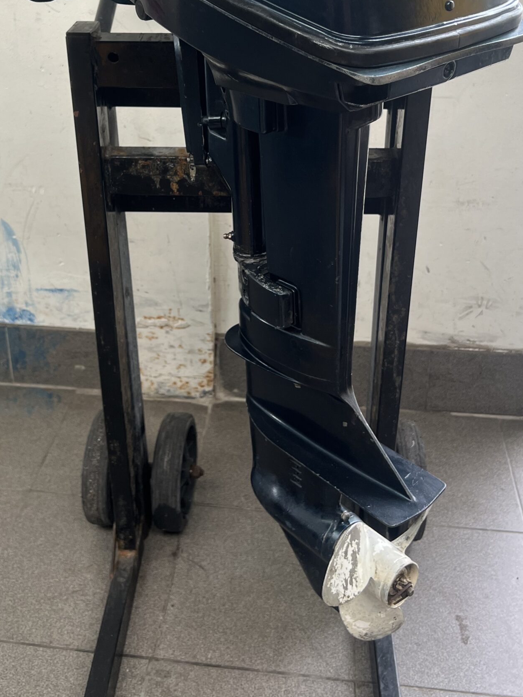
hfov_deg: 35.9
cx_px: 227
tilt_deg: -24.6
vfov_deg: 45.5
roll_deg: +2.0
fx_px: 806
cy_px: 190
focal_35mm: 40
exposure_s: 1/100
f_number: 1.5
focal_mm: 5.7
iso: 80
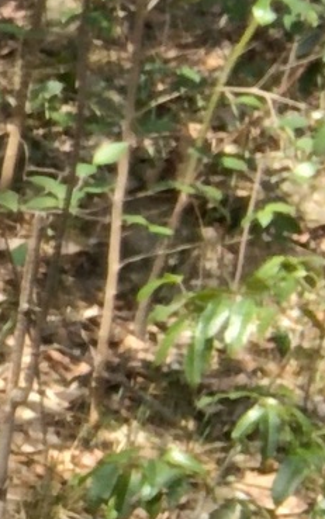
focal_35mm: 188
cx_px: -967
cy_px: 198
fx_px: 2661
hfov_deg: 5.9
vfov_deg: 11.1
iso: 20
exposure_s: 1/149
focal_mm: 2.87
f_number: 2.2
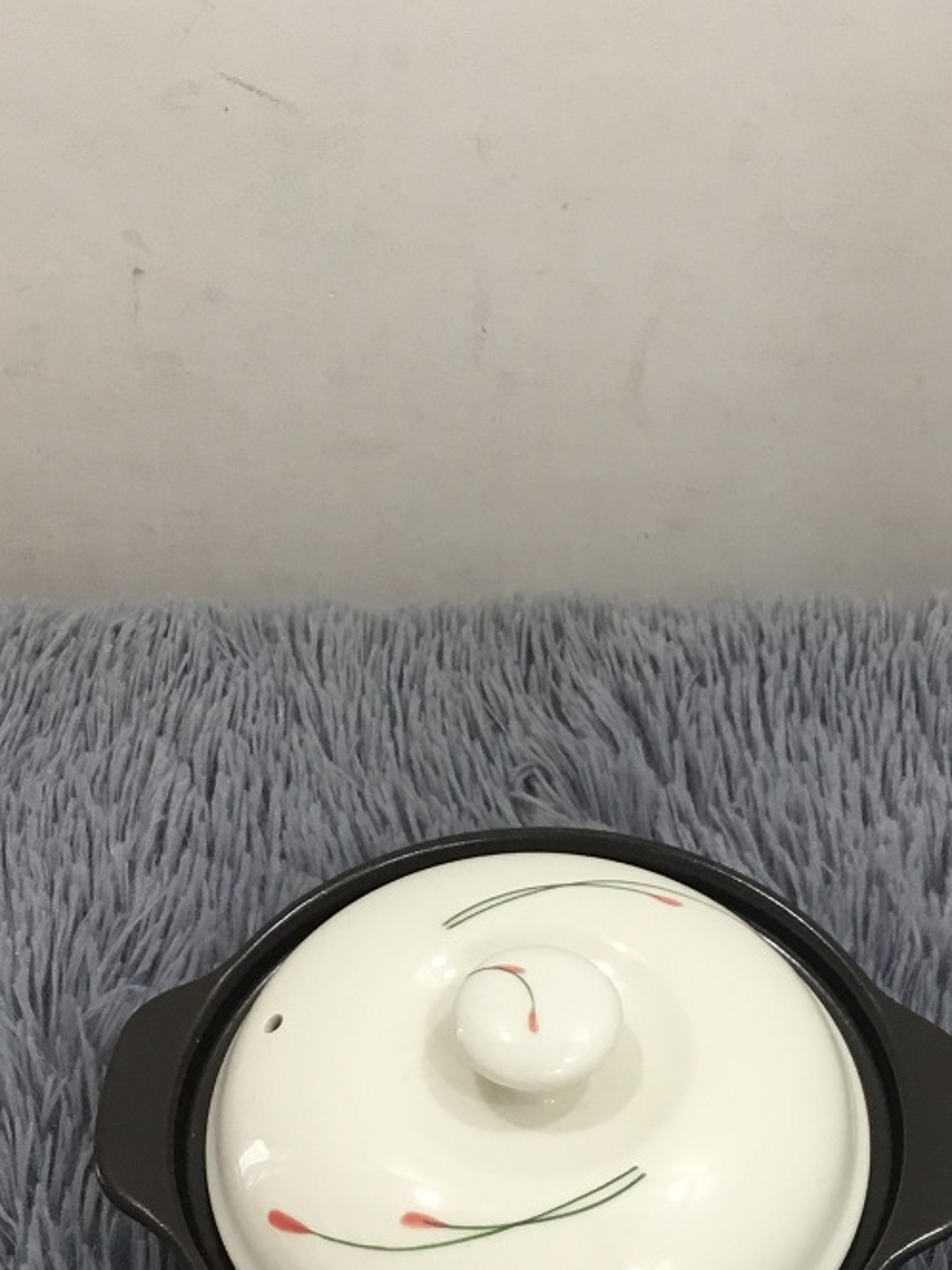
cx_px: 591
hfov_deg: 26.0
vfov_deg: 33.3
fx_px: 2053
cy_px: 1019
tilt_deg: -52.3
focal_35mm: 56
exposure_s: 1/33
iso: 80
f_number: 2.4
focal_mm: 3.3
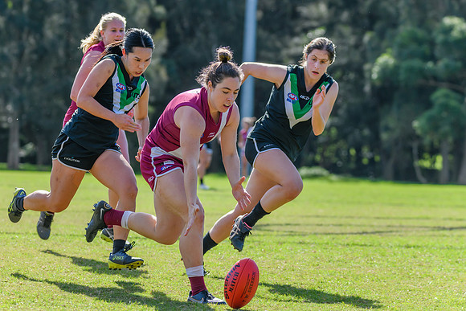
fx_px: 2760
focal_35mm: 213
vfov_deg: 6.4
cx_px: 214
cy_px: 127
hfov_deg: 9.7
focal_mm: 180
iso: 800
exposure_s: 1/1250
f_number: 5.6
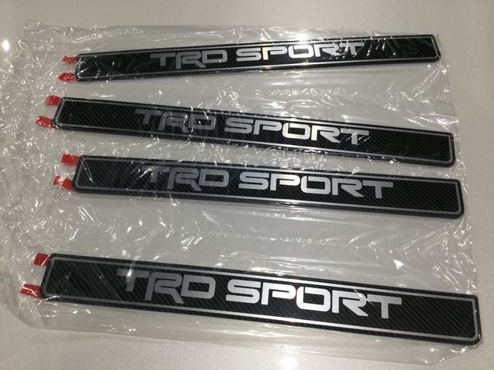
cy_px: 185
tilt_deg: -53.3
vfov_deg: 45.4
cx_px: 247
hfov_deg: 58.4
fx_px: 442
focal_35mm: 31
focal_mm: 3.3
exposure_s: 1/30
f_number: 2.4
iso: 25
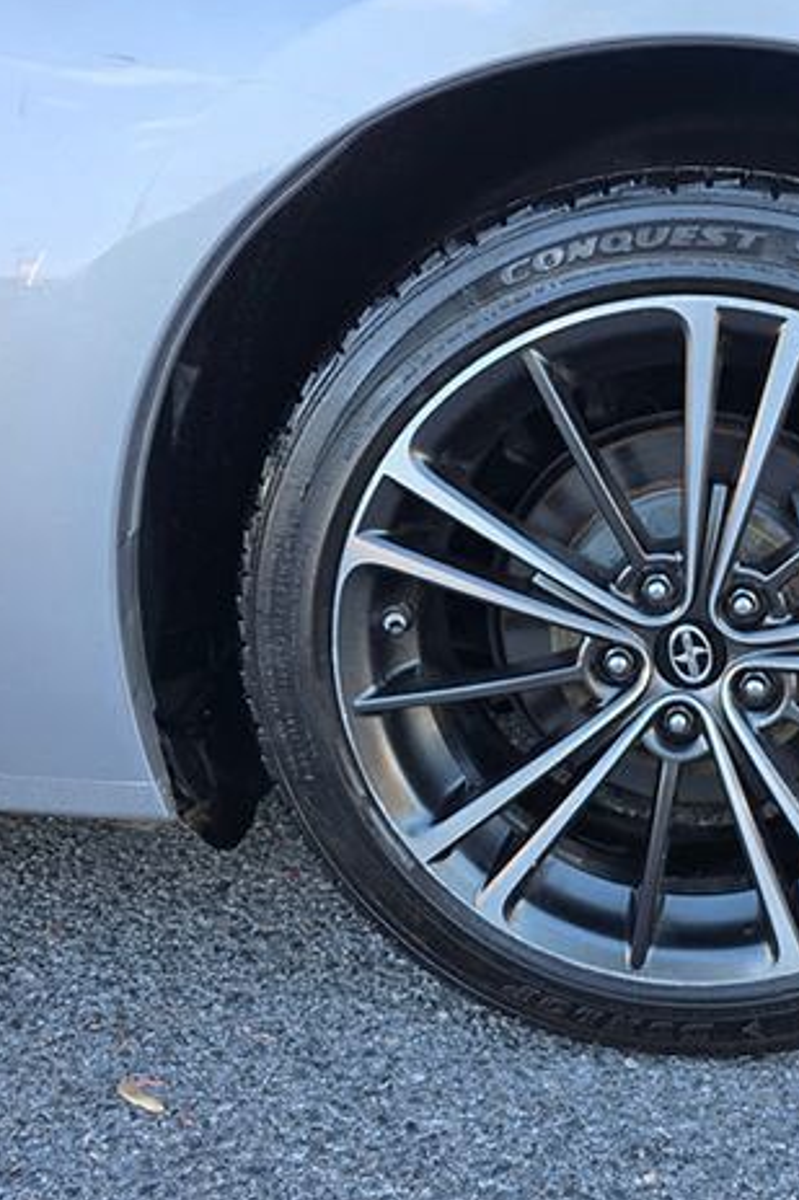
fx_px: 1099
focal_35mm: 33
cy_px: 590
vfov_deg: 57.2
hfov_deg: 38.0
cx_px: 672
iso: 32
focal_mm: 6.3
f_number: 1.7
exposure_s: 1/180
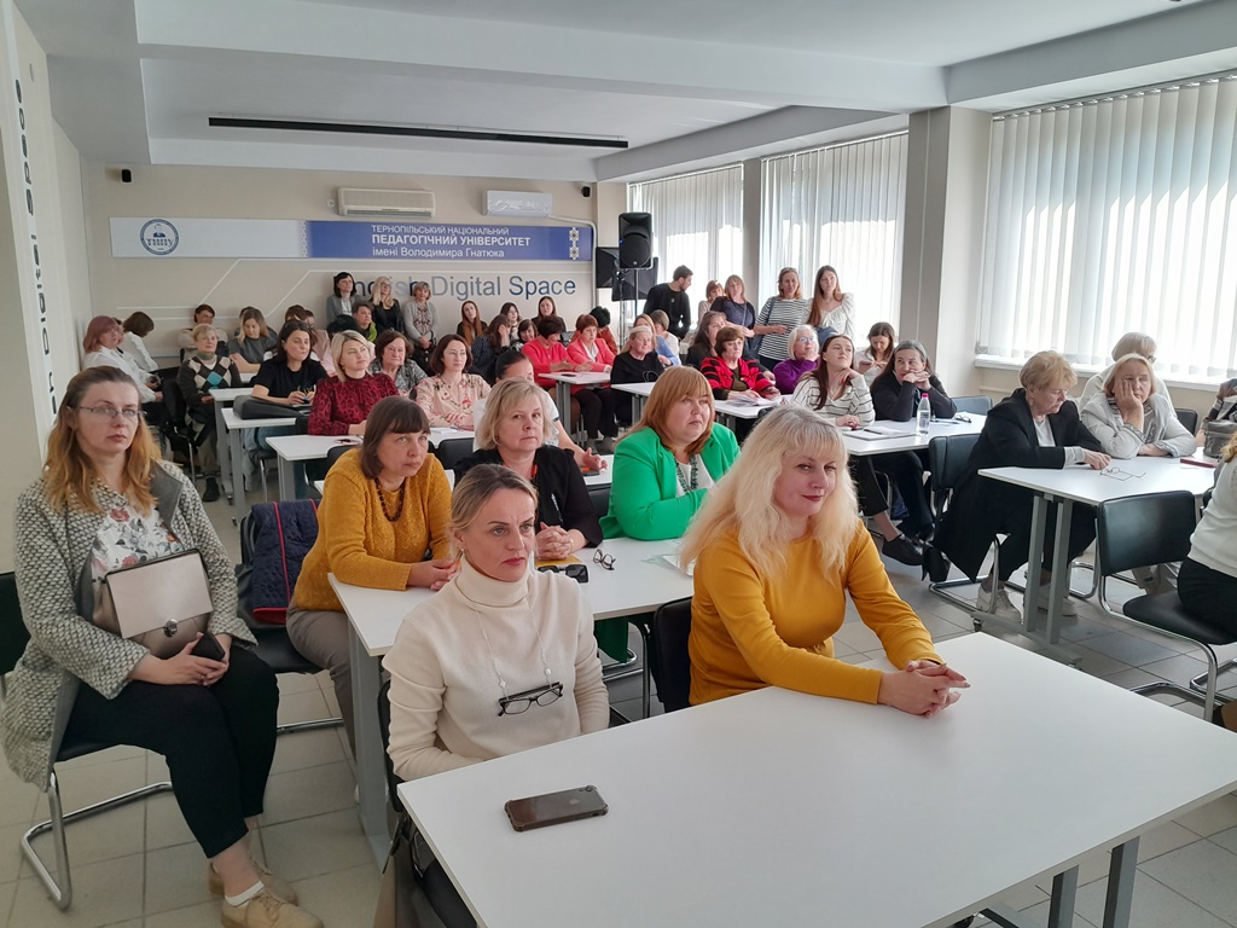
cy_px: 464
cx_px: 618
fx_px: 929
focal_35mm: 26
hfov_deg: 67.3
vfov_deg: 53.1
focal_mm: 3.98
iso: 80
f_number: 1.8
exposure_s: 1/60
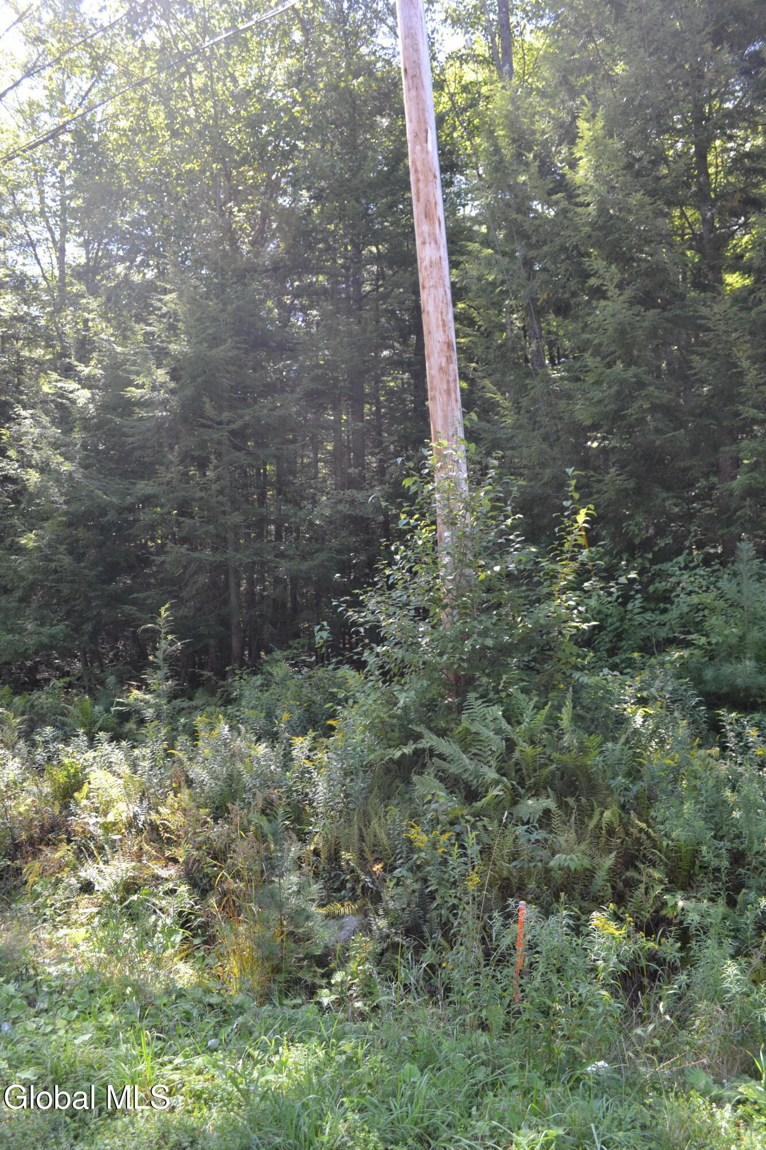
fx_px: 862
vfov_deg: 67.4
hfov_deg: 47.9
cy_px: 575
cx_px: 383
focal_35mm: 27
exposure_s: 1/125
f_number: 5.6
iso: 320
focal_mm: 18
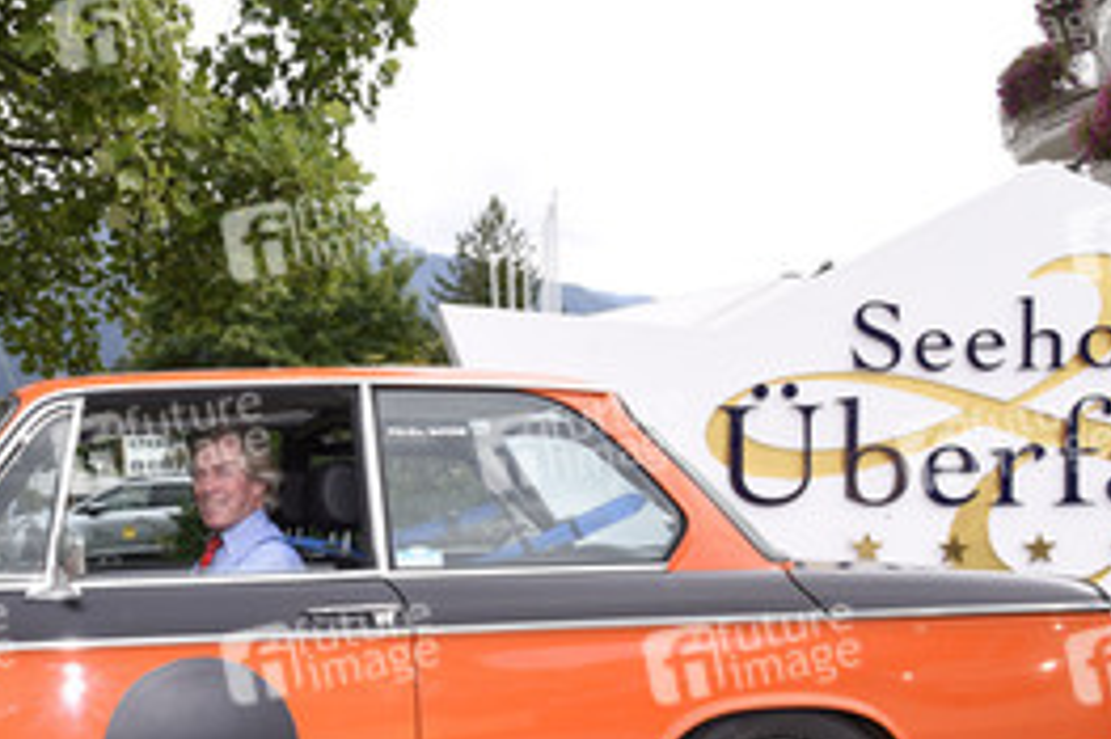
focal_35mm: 48
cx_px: 218
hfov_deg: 39.5
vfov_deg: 27.7
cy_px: 549
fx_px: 1480
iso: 160
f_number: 8
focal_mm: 28
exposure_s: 1/100
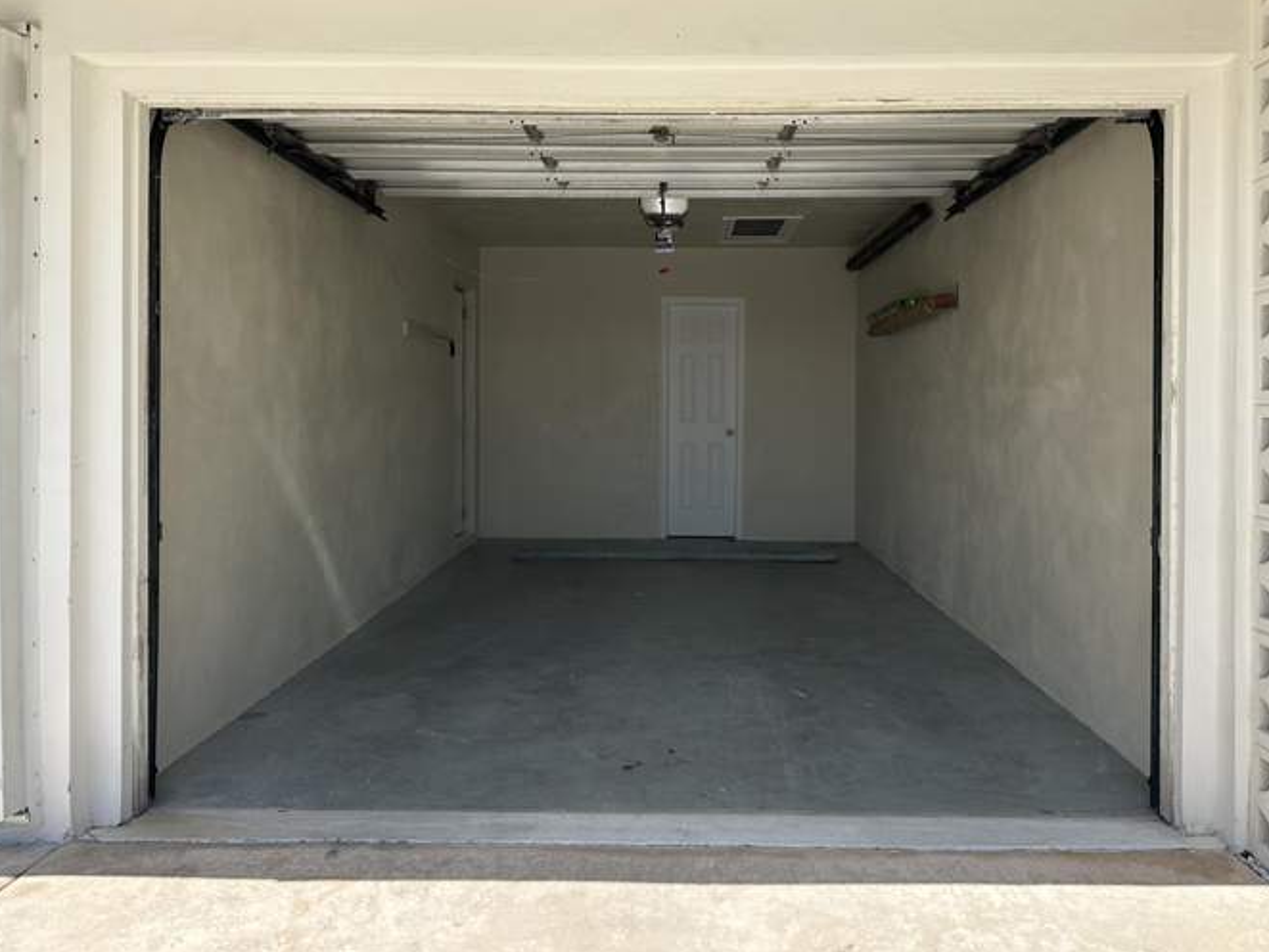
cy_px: 400
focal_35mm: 29
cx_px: 661
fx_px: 1064
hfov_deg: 61.6
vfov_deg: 48.1
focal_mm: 6.86
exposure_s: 1/3356
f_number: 1.78
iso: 80
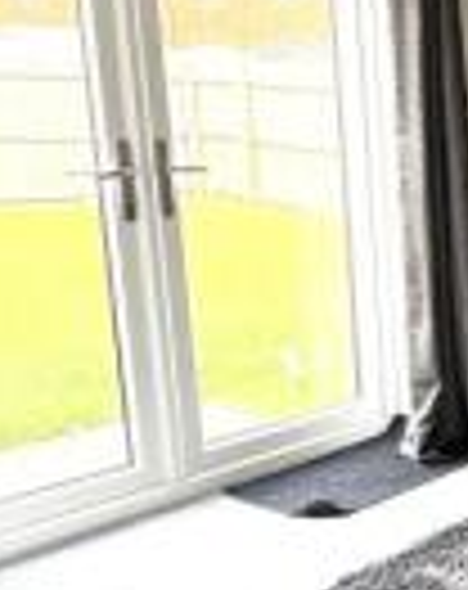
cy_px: 309
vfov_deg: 31.0
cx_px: 727
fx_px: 1061
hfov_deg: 20.7
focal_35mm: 61
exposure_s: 1/99
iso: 160
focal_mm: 2.22
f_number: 2.2
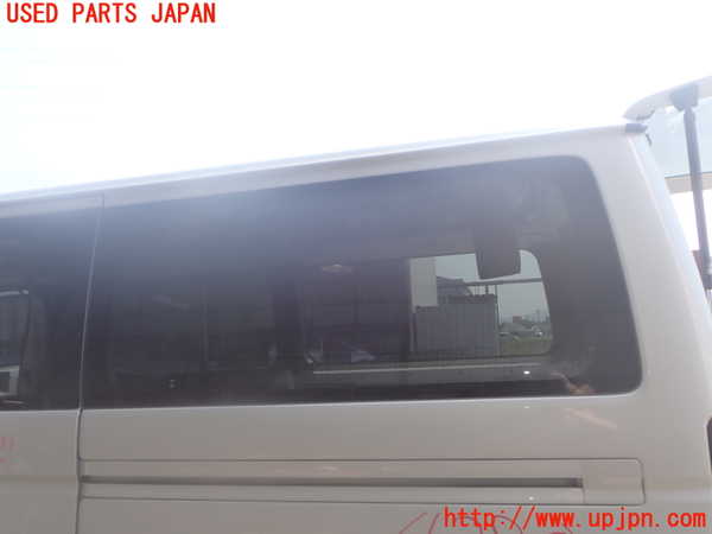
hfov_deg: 60.0
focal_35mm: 30
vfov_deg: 46.8
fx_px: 617
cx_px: 356
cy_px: 267
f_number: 3.2
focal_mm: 5.4
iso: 100
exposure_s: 1/320
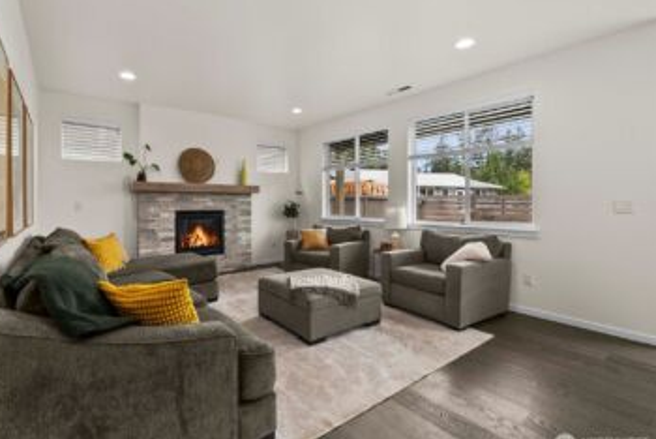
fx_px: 292
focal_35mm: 16
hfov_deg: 96.2
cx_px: 287
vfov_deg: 73.8
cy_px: 211
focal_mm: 14
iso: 1000
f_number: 7.1
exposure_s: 1/13
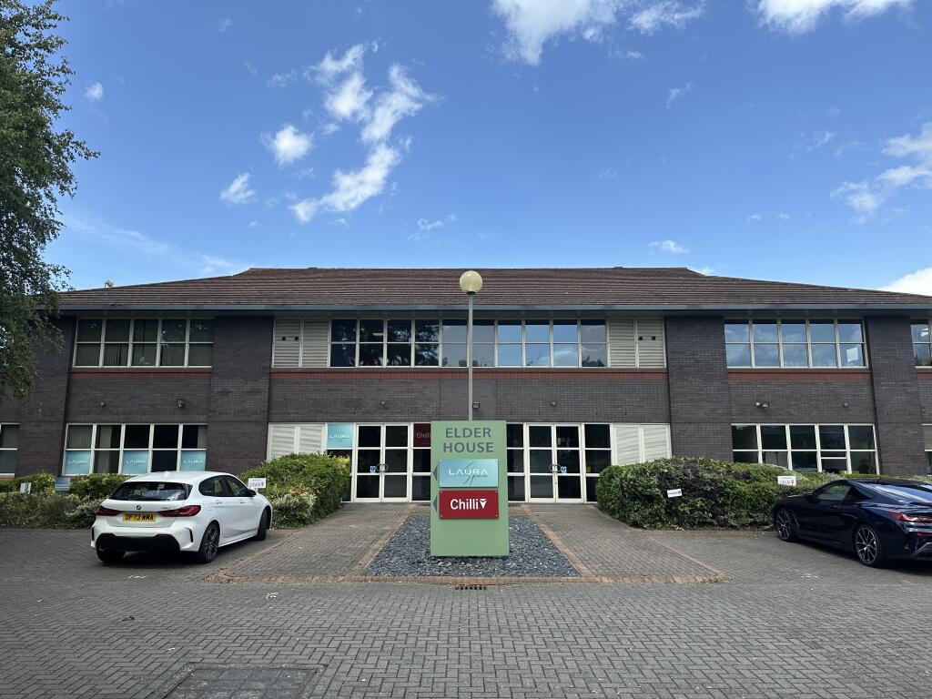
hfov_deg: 71.6
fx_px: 646
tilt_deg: +9.7
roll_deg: +0.5
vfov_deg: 56.8
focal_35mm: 24
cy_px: 350
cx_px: 466
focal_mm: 6.86
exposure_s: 1/3155
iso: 80
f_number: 1.78
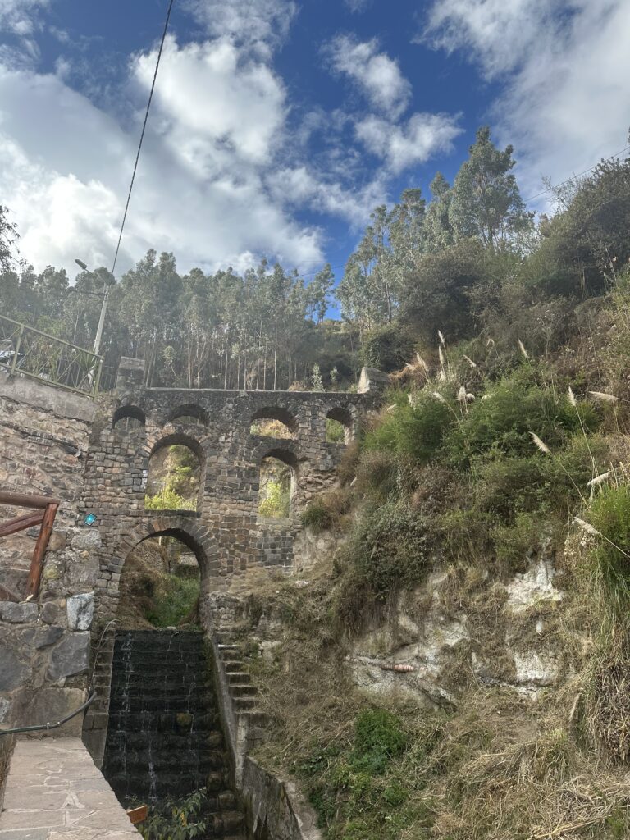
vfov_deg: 71.6
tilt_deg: +22.4
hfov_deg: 56.8
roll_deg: -2.0
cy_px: 420
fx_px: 582
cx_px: 315
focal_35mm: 24
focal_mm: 6.86
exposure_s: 1/2203
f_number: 1.78
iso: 80
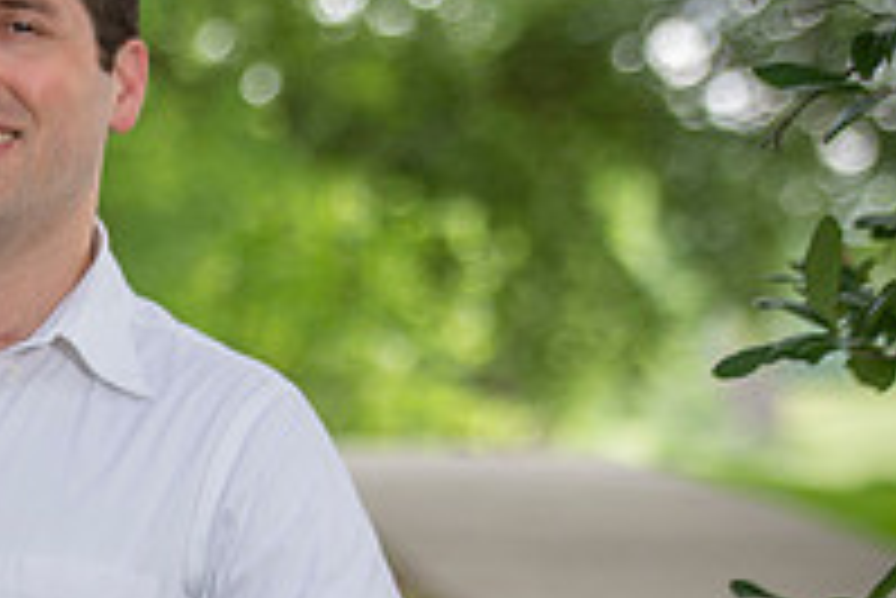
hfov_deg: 7.8
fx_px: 6525
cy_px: 620
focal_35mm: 262
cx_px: -216
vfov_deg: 5.2
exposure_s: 1/100
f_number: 2.8
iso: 125
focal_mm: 90
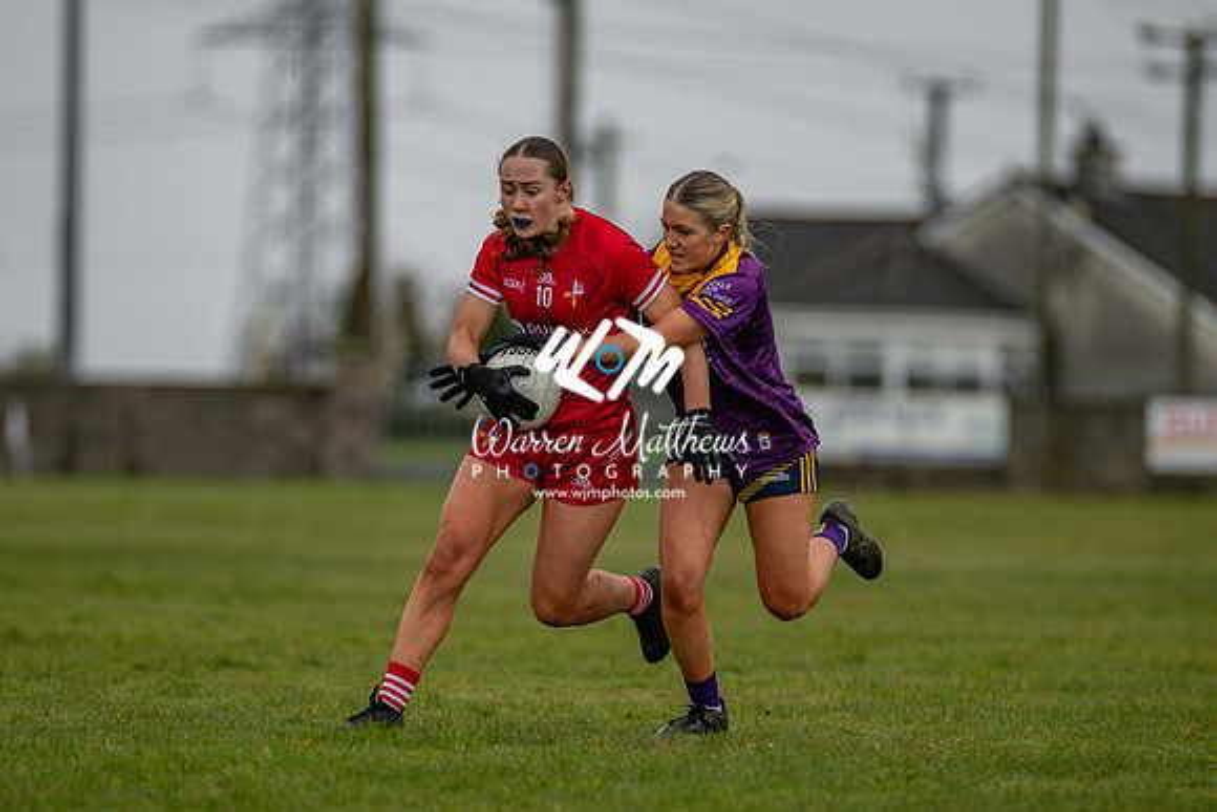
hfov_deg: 4.5
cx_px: 535
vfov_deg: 3.0
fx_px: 15368
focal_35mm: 455
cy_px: 521
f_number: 2.8
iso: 360
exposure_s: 1/1000
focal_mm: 300
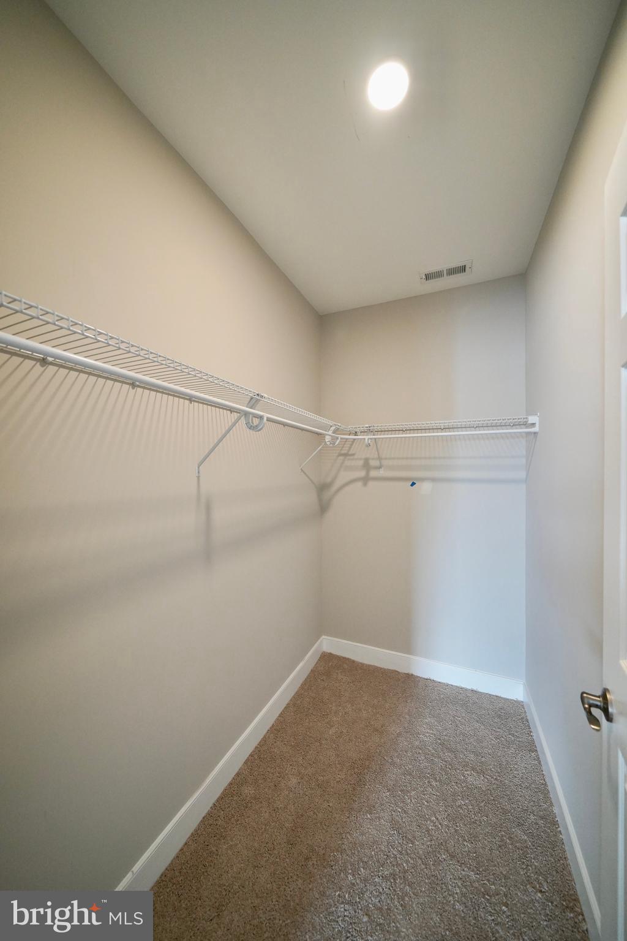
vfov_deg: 112.6
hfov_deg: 90.0
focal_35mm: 12
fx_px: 313
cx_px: 314
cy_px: 470
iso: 2000
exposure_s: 1/160
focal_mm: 12
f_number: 4
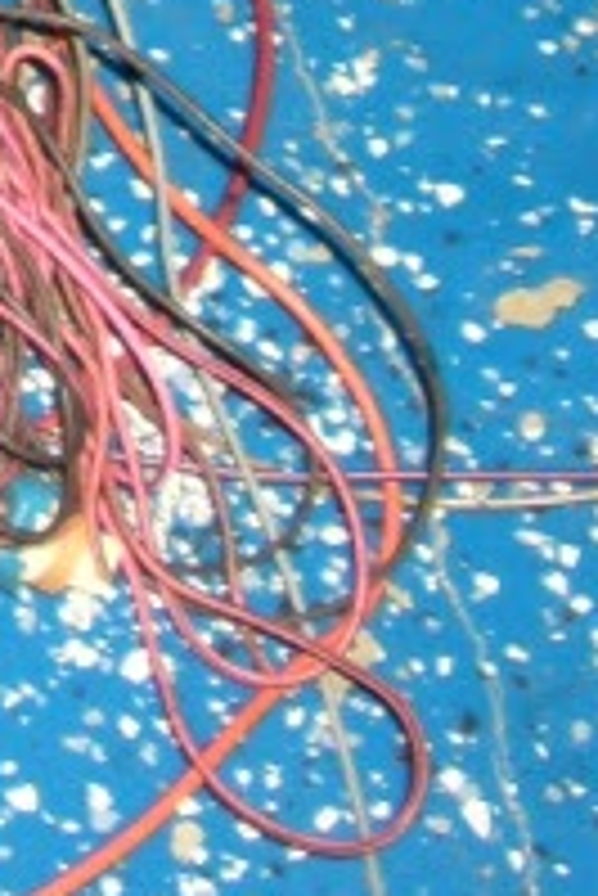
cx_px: -940
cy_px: -608
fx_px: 4651
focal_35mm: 187
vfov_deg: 10.5
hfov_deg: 6.9
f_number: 2.6
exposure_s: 1/60
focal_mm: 5.8
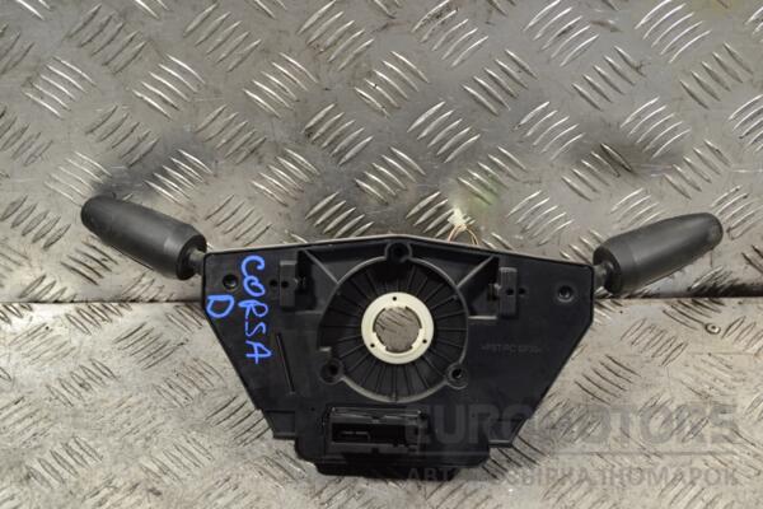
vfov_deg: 25.1
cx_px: 382
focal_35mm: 54
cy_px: 254
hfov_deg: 36.9
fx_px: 1144
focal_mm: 36
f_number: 5
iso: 220
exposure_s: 1/30
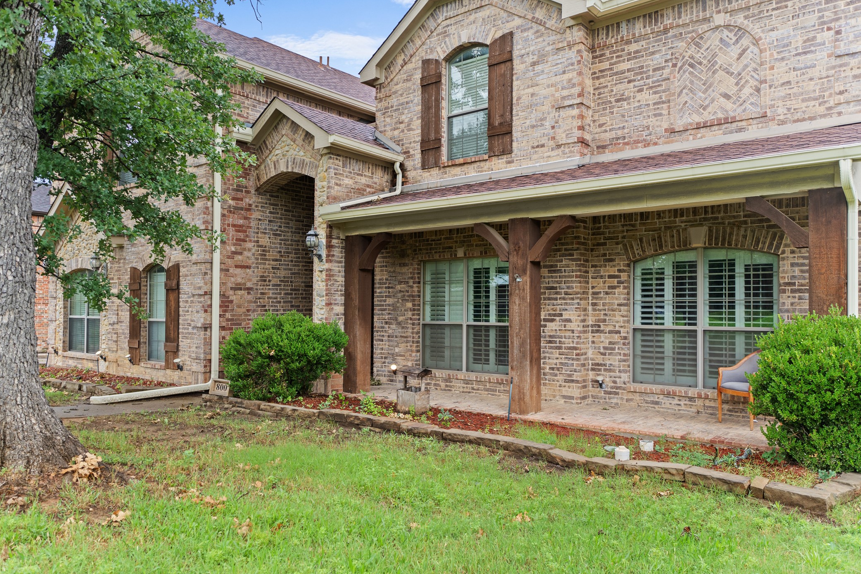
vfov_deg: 50.5
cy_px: 284
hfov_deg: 70.5
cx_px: 416
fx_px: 609
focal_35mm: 25
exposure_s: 1/160
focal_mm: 16.3
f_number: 2.8
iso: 100
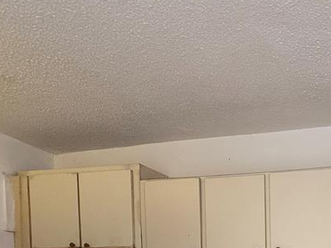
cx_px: 316
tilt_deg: -1.3
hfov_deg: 46.0
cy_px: 289
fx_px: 334
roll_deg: +0.4
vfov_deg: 33.8
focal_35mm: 35
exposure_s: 1/99
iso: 320
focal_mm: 2.22
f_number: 2.2
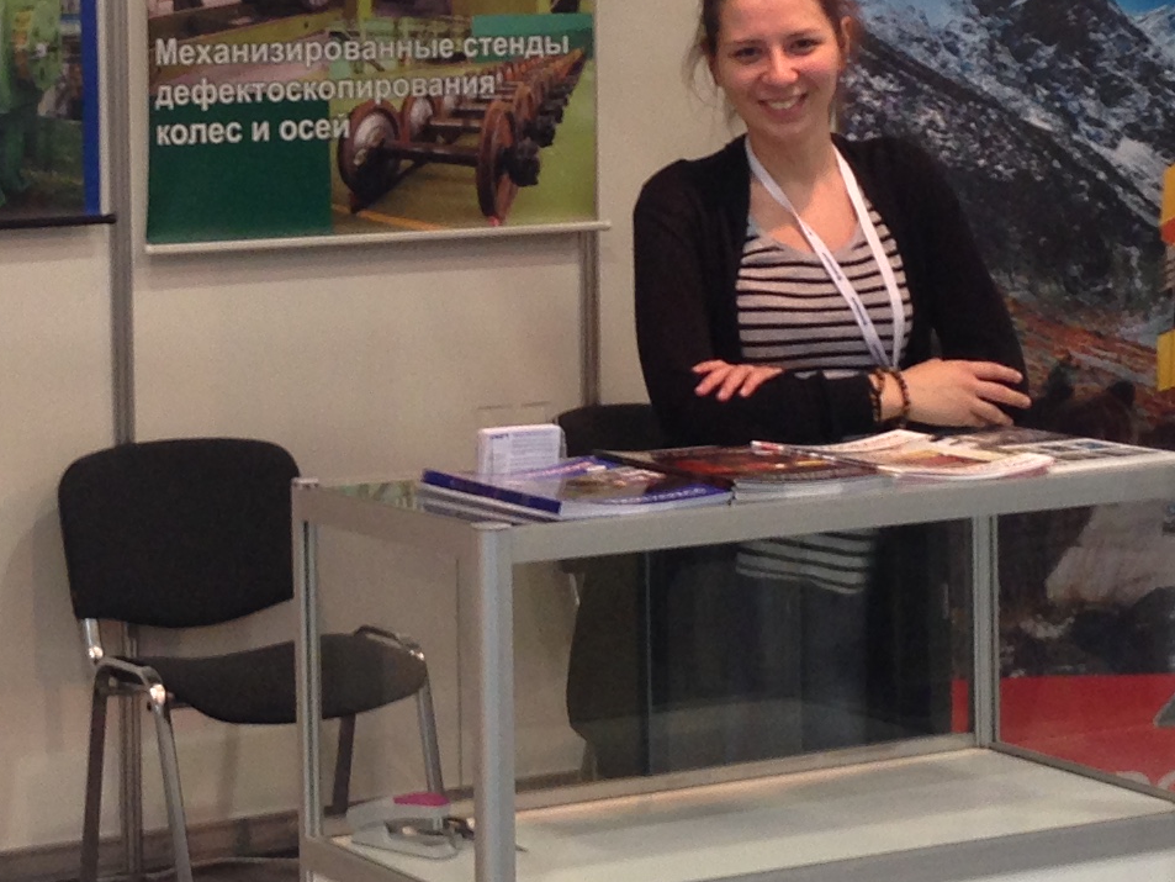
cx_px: 366
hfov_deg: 17.4
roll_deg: -0.1
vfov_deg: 13.0
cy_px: 173
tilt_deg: -3.0
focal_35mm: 113
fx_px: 3836
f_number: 2.4
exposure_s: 1/20
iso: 80
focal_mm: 4.12
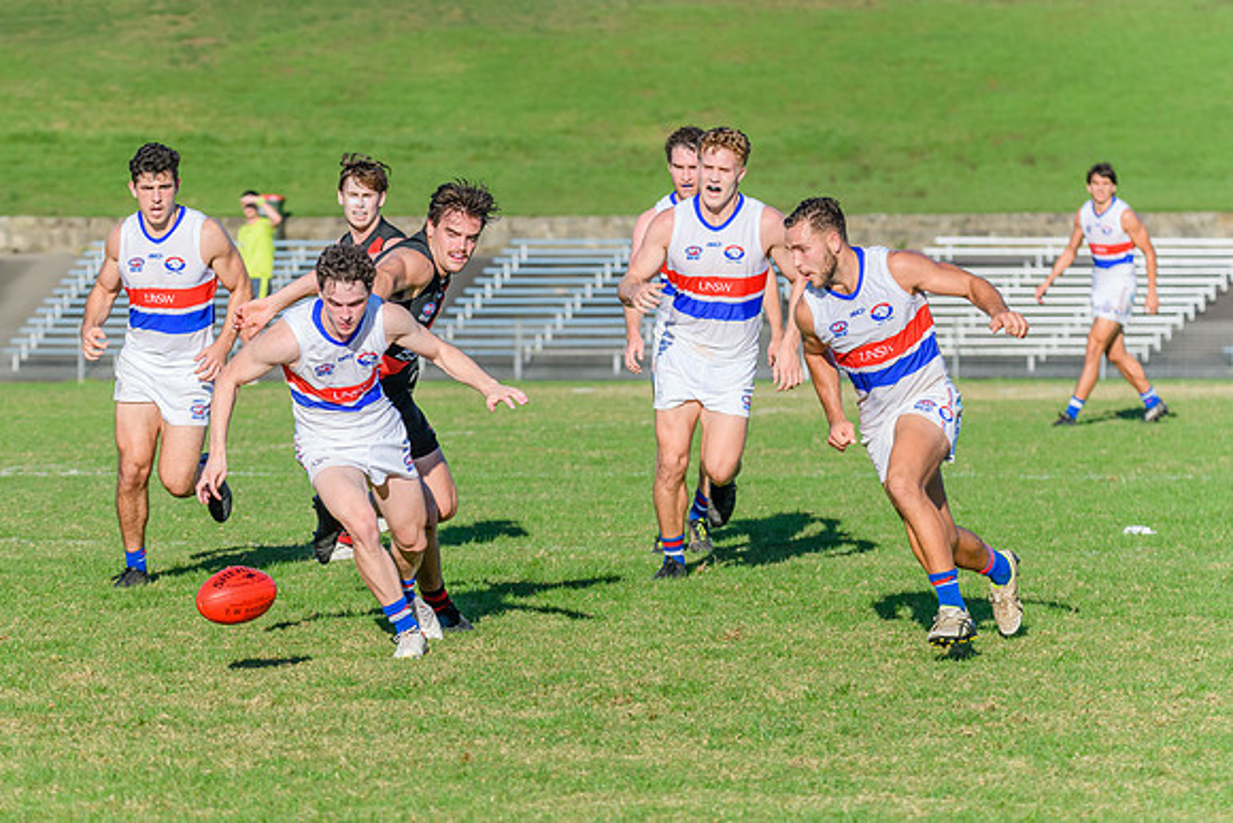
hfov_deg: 8.3
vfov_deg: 5.6
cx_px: 521
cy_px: 416
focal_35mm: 247
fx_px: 8447
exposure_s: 1/2000
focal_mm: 210
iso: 800
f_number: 8
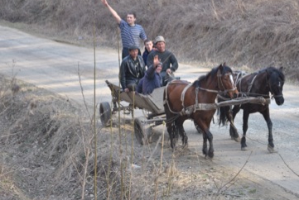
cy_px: 60
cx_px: 201
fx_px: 988
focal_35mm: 119
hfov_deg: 17.2
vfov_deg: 11.6
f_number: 5.6
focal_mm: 55
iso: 320
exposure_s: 1/125
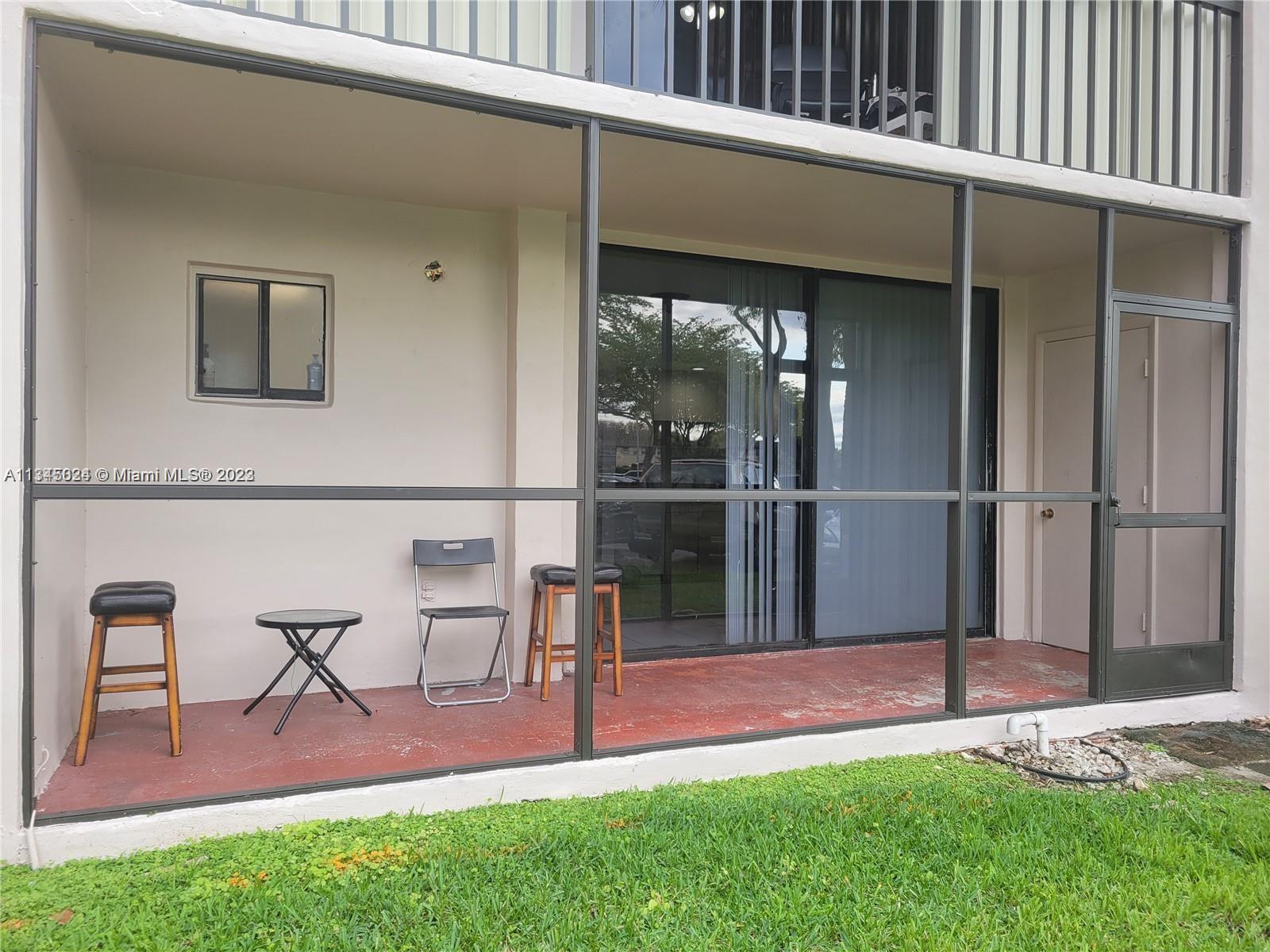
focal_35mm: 26
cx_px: 635
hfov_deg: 67.3
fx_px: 954
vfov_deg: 53.1
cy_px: 476
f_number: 1.8
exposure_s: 1/260
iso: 40
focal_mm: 5.4
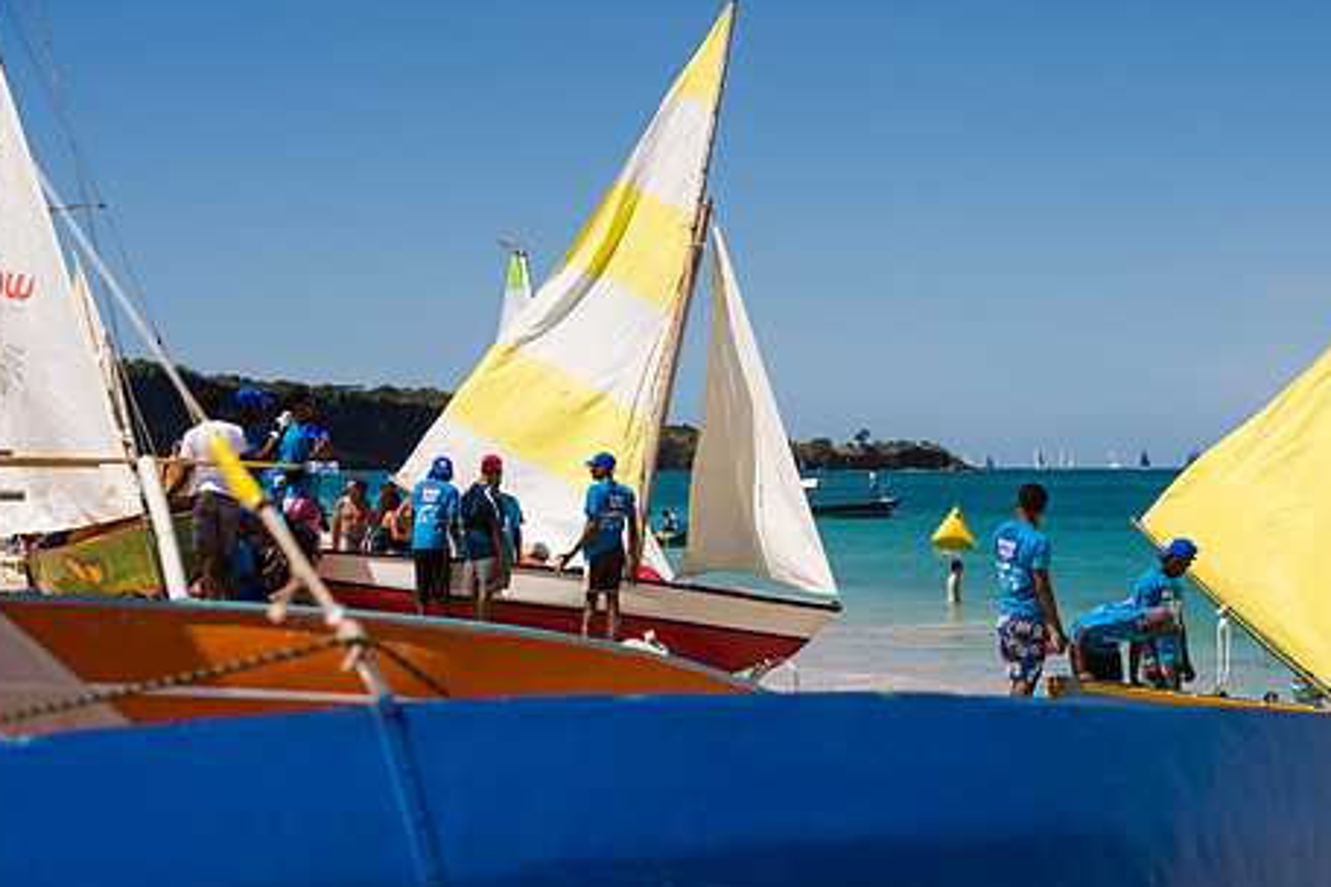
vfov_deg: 15.4
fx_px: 3290
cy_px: 487
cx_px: 806
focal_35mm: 89
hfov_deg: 22.8
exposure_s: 1/800
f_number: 8
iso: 100
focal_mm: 70
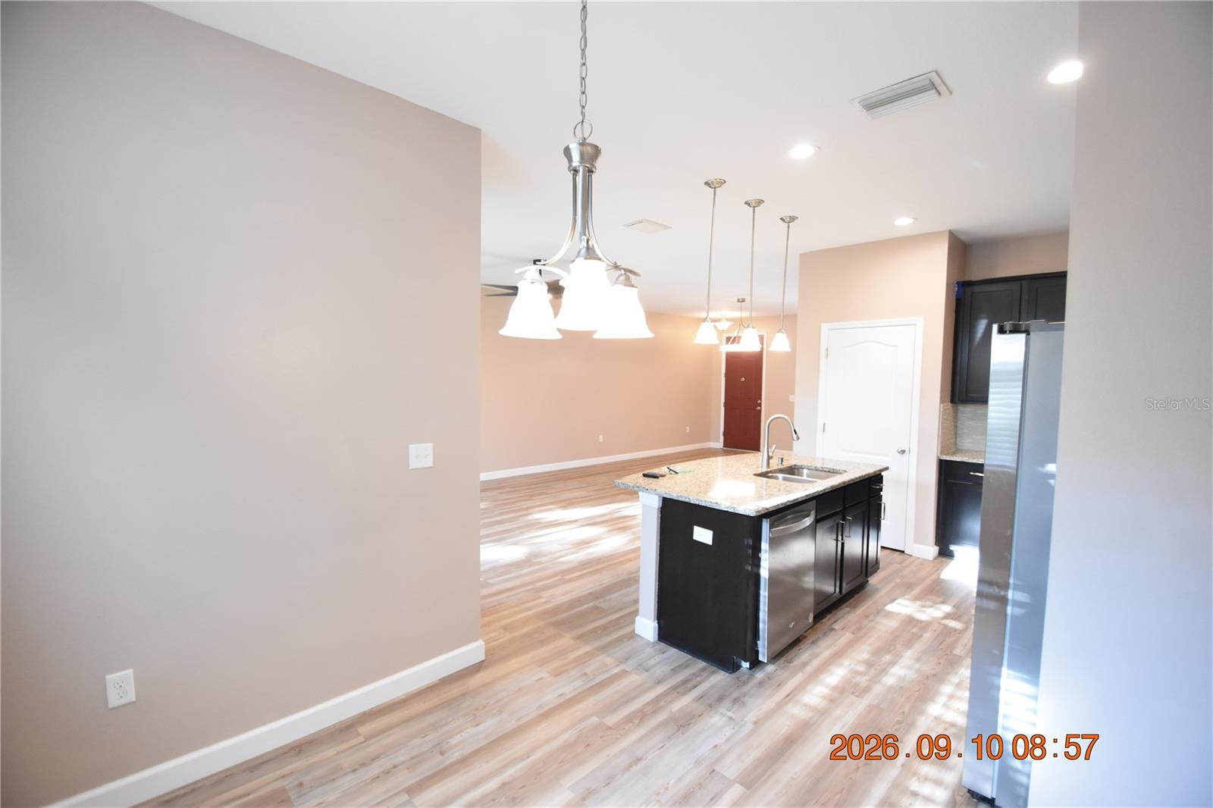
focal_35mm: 15
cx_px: 606
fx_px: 505
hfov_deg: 100.4
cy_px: 404
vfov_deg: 77.3
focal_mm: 10
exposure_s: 1/60
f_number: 3.5
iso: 1600
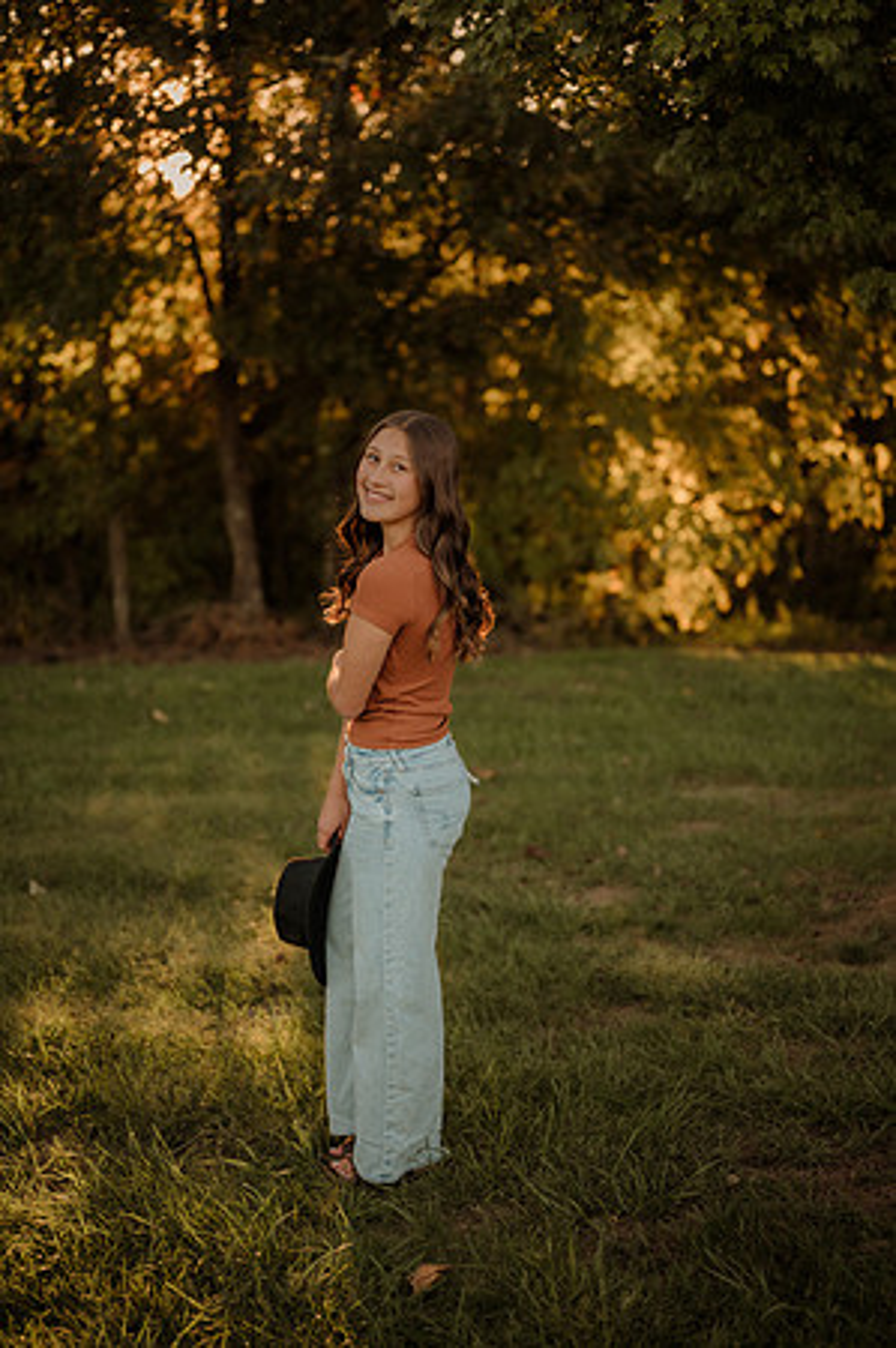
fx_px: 1871
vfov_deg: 39.6
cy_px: 674
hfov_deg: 26.9
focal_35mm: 50
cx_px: 448
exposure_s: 1/640
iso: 250
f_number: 2
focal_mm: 50
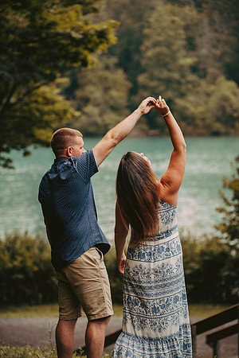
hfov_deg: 12.5
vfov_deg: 18.6
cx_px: 120
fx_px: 1095
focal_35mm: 110
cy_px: 179
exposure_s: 1/125
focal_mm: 110
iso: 320
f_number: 2.8
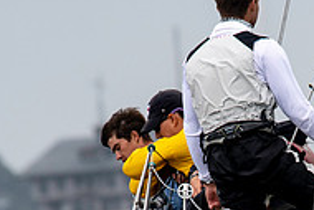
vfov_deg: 1.0
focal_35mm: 1374
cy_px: 282
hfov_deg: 1.5
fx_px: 11993
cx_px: 273
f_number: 5.6
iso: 320
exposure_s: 1/500
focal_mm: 300
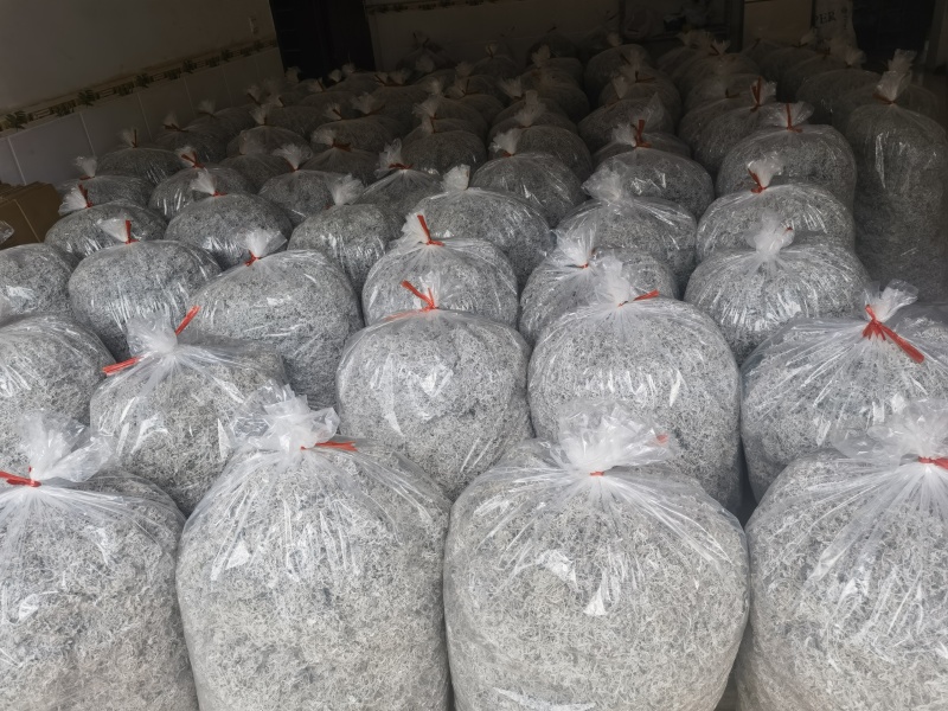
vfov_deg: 51.4
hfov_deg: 65.3
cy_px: 356
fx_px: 739
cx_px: 474
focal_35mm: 27
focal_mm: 6.67
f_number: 1.9
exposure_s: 1/321
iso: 50
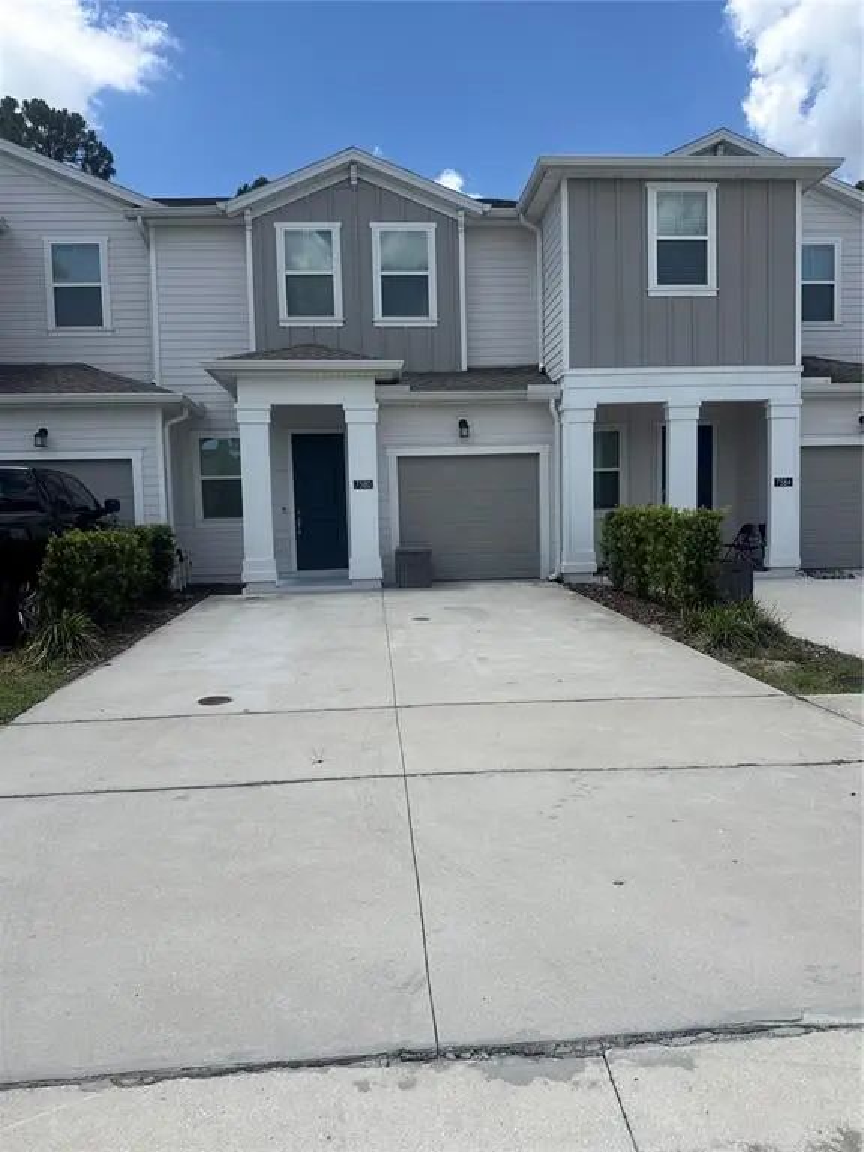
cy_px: 576
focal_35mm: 24
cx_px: 432
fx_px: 799
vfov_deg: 71.6
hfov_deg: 56.8
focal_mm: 6.76
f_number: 1.78
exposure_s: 1/5714
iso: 80
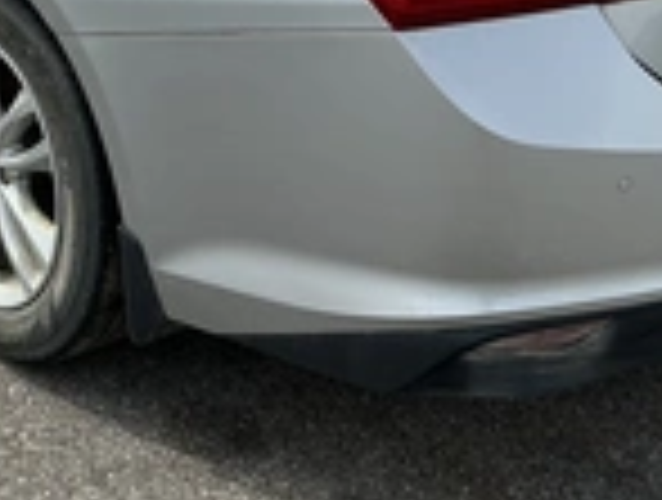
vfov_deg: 18.8
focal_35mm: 76
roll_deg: -0.3
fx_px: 1457
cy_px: -41
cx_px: 185
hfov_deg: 25.4
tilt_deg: -17.5
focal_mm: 3
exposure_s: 1/2320
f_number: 1.8
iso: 25
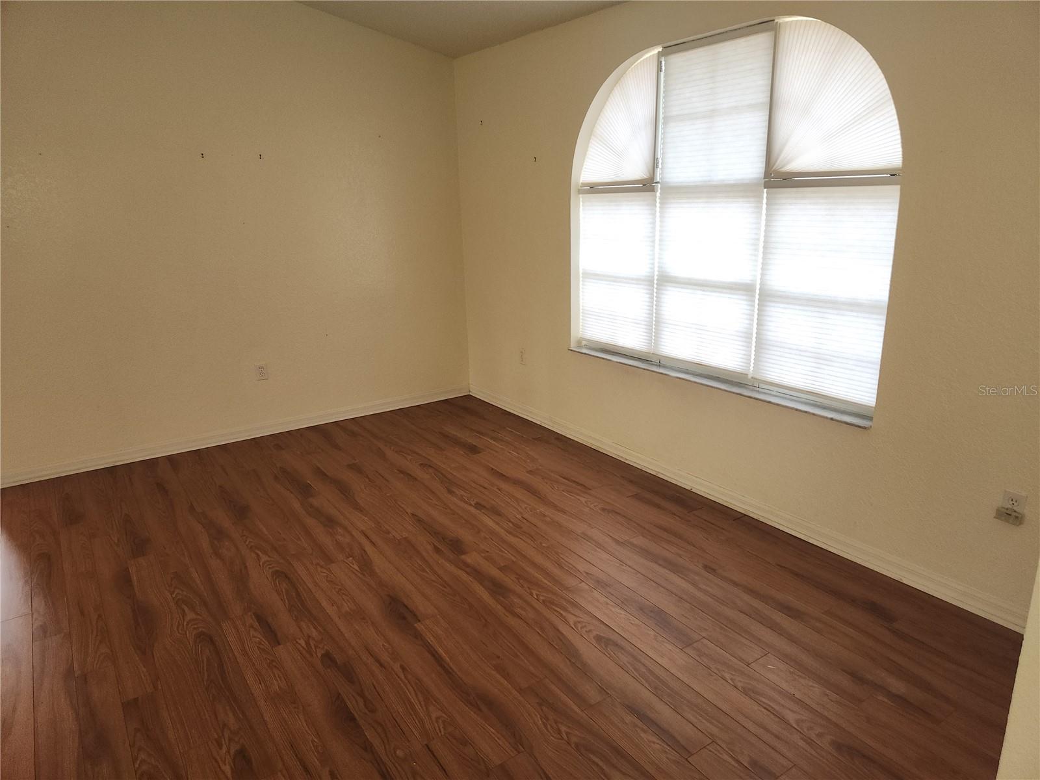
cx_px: 520
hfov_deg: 73.9
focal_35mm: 23
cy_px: 390
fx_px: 691
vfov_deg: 58.9
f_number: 1.8
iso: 80
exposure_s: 1/60
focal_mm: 5.4
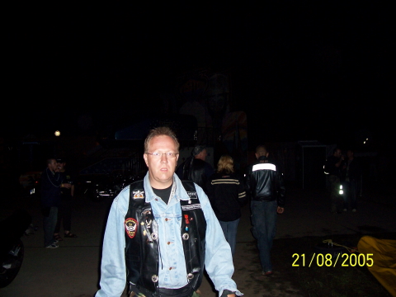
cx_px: 198
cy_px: 148
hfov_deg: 54.0
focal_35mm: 34
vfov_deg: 41.8
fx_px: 389
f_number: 2.7
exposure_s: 1/60
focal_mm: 5.6
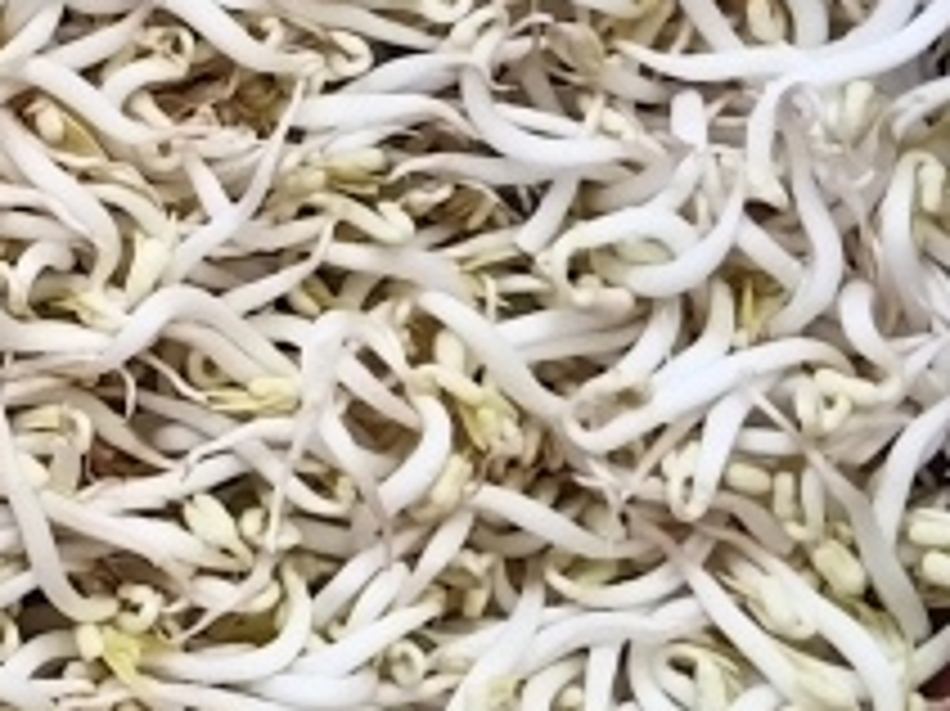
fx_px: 3127
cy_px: 166
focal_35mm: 114
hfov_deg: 14.8
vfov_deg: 12.9
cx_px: -815
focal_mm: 4.95
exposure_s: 1/33.3
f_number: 1.9
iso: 795
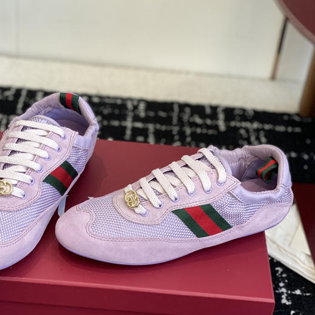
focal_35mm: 77
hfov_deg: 22.4
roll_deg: -6.2
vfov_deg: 22.5
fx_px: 793
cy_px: 169
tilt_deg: -35.0
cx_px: 119
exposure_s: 1/122
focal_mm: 6
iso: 50
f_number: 2
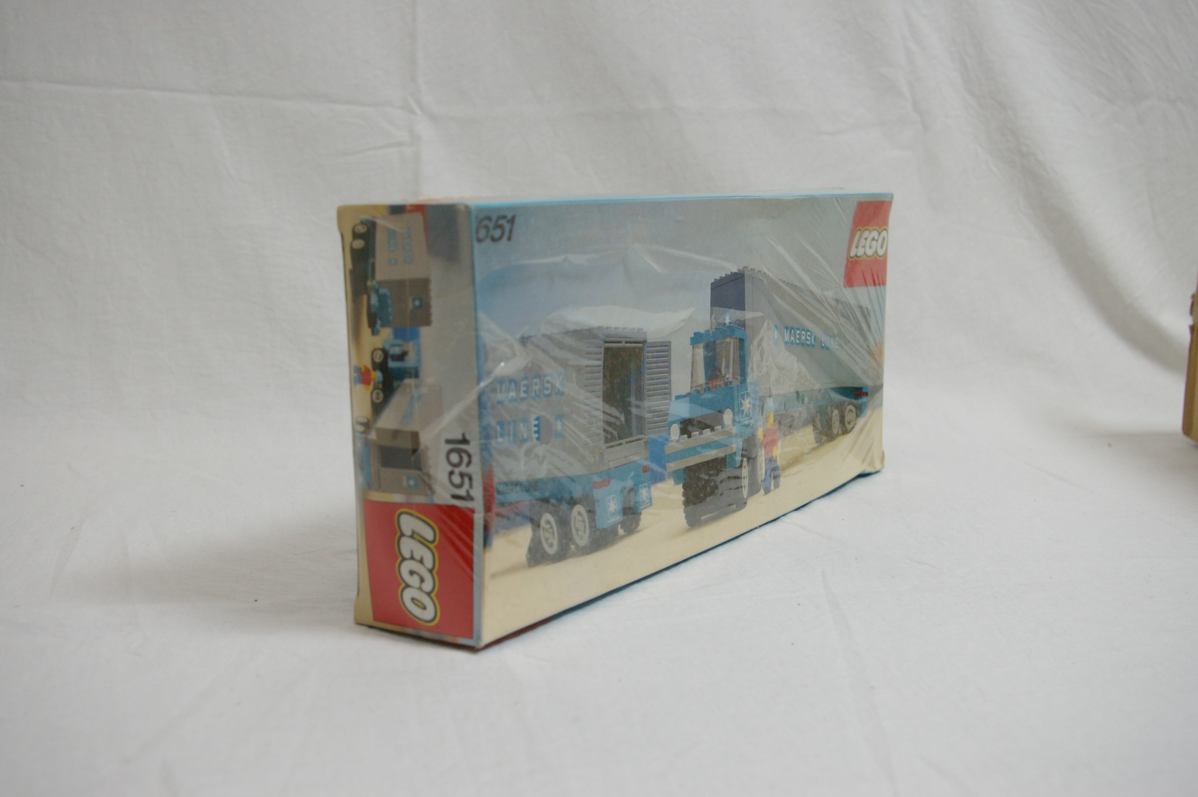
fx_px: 1396
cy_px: 398
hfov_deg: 46.4
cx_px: 599
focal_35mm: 42
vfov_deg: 31.8
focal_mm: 28
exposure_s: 1/30
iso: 800
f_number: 5.6
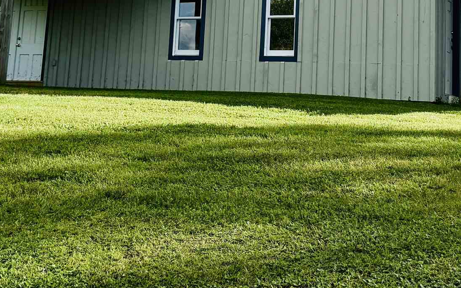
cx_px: 242
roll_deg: -0.7
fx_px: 892
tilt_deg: +10.2
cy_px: -37
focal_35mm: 71
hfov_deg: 29.0
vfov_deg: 17.6
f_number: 1.78
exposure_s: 1/3021
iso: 80
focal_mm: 6.76
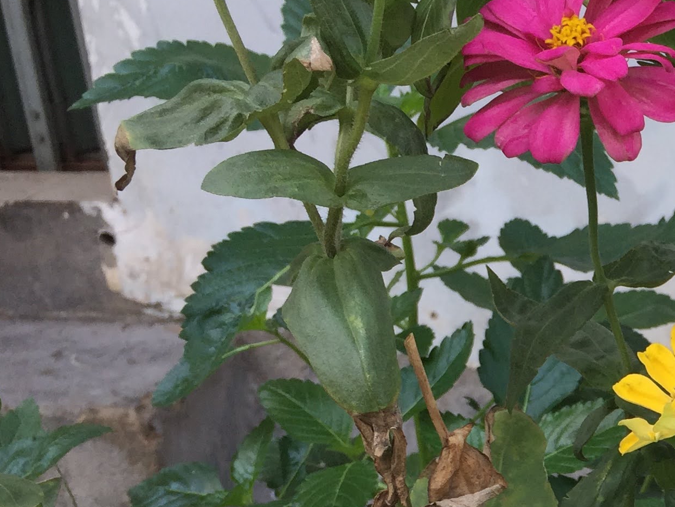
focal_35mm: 76
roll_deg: -0.4
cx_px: 812
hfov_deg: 23.4
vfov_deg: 18.7
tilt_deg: -21.8
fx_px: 1482
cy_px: 535
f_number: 2.2
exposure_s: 1/434
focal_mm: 4.15
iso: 32
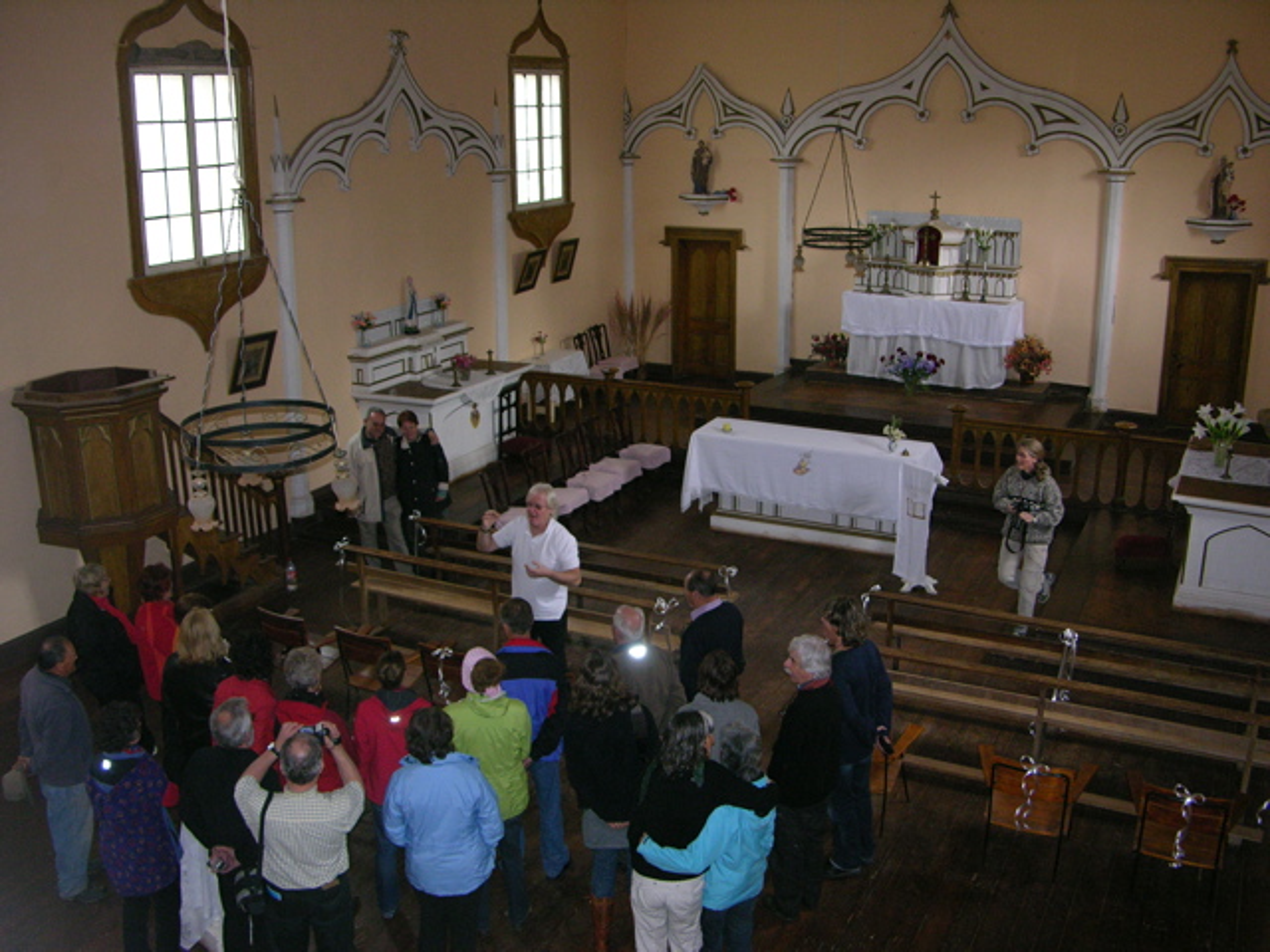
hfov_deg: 52.6
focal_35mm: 35
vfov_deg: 40.7
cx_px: 635
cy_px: 476
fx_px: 1284
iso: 200
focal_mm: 9
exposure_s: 1/60.1
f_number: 2.8
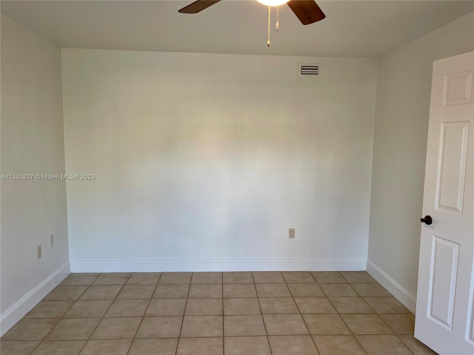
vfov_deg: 53.1
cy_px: 178
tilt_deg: -6.2
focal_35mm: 26
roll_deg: -0.7
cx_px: 237
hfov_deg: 67.3
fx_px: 356
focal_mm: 5.1
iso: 64
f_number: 1.6
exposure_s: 1/60
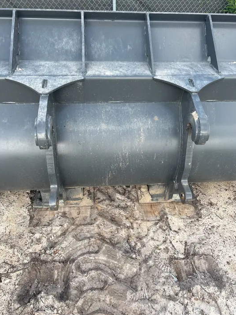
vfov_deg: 65.3
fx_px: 245
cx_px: 121
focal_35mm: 27
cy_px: 160
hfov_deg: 51.4
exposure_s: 1/718
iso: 50
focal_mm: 5.7
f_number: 1.5
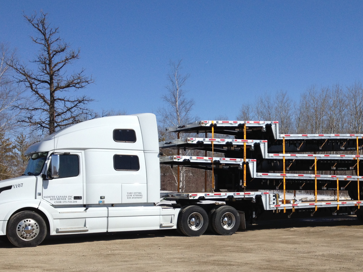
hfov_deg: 36.6
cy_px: 183
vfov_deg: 27.8
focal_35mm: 52
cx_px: 232
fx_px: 545
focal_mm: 4.28
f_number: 2.4
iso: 50
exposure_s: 1/3460
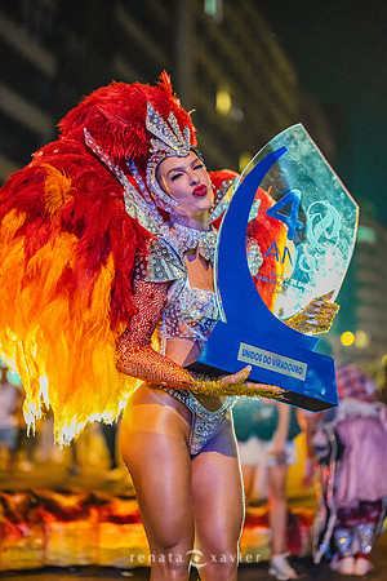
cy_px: 290
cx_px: 194
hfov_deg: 27.0
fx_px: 806
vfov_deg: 39.6
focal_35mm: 50
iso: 6400
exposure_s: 1/250
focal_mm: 50
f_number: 1.2
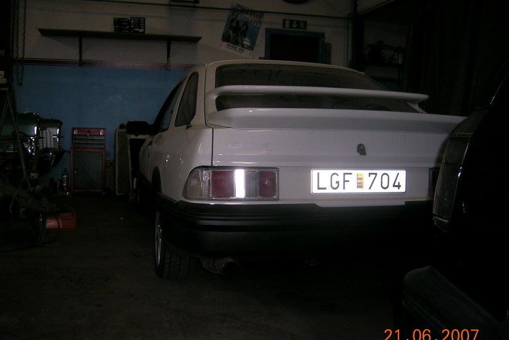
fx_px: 523
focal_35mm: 37
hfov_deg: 51.9
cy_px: 182
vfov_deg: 35.9
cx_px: 256
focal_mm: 5.4
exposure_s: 1/60.1
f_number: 2.8
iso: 50
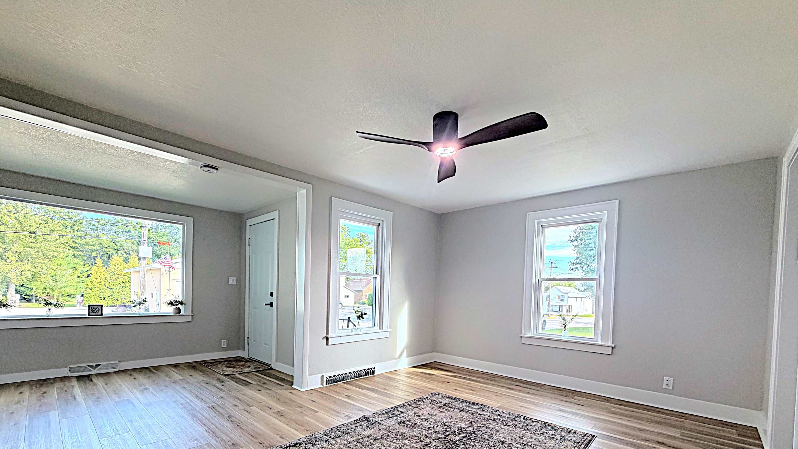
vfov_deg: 65.3
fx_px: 339
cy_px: 301
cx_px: 392
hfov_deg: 99.4
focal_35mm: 16
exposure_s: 1/120
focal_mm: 2.22
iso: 125
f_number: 2.2
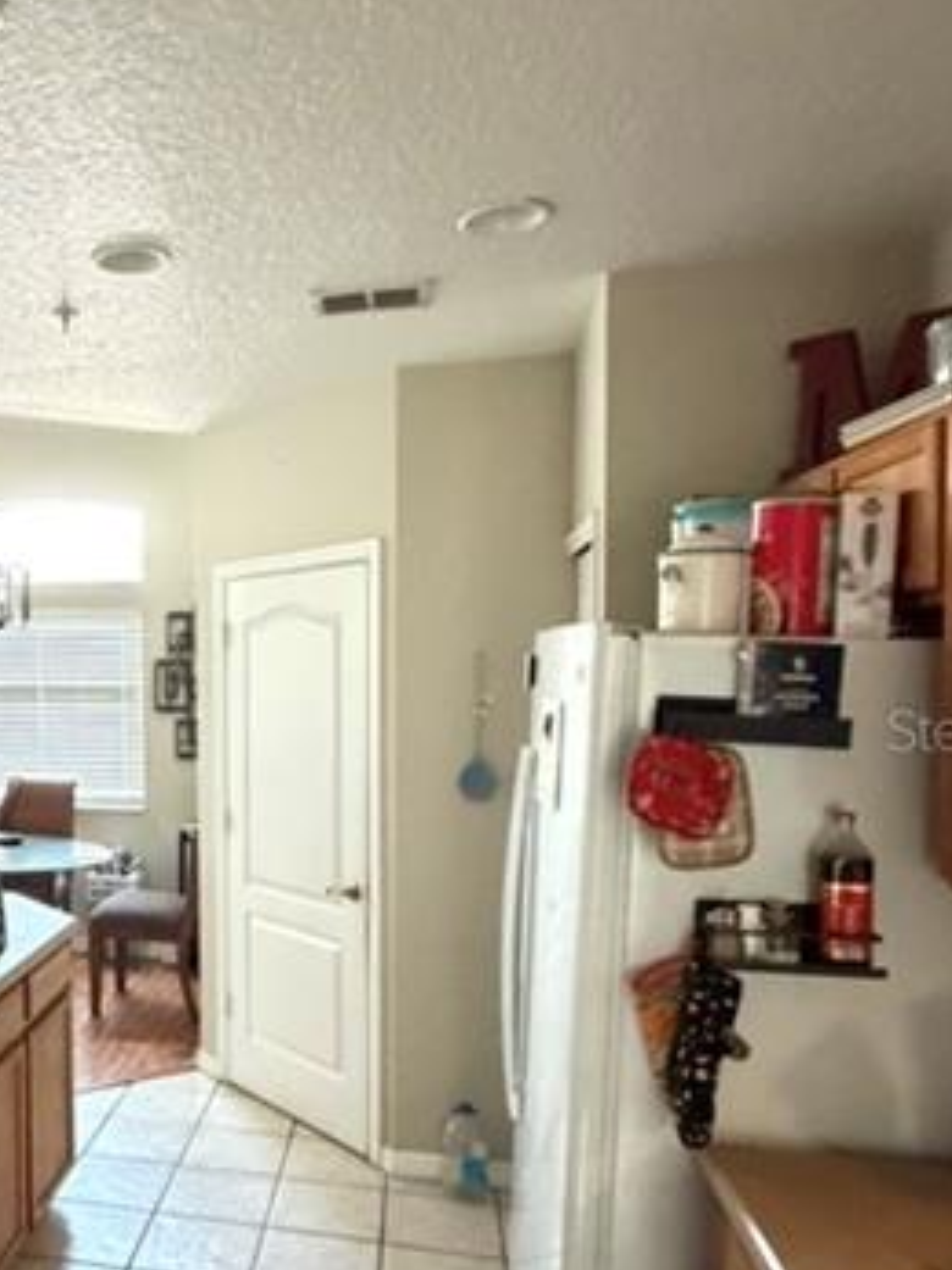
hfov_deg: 41.7
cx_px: 92
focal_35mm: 31
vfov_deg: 58.1
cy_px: 728
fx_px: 1137
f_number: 2.2
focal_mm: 2.22
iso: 1250
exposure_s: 1/40
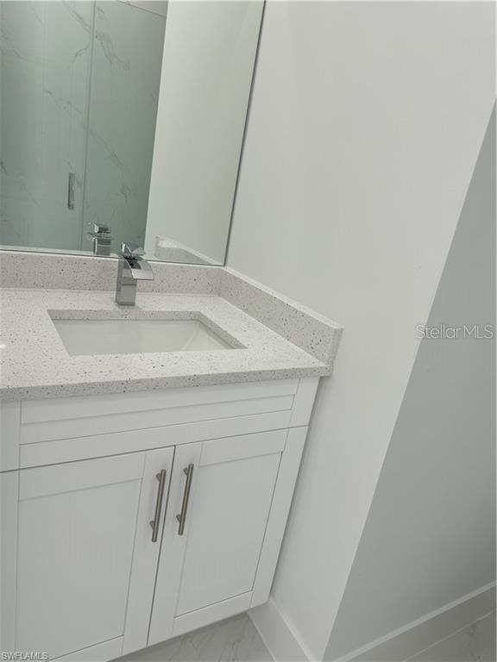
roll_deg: -8.5
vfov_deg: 71.6
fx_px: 459
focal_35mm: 24
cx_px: 248
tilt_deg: -18.4
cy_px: 331
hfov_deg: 56.8
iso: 64
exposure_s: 1/223
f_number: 1.78
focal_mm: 6.76
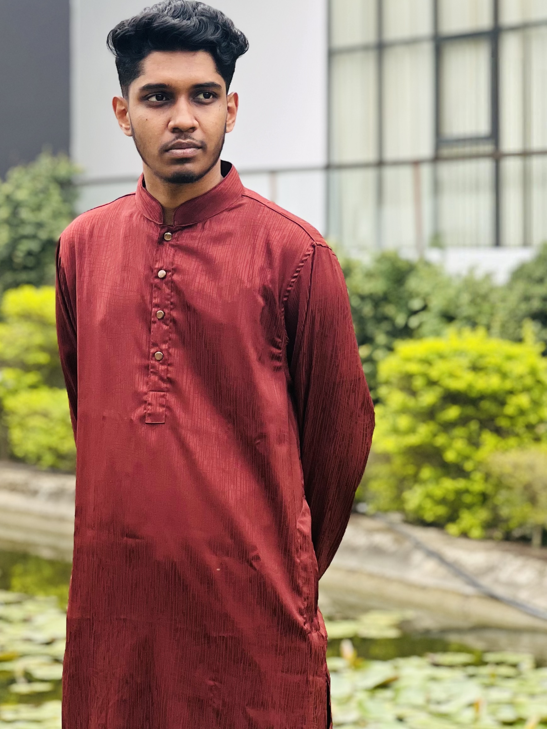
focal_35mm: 134
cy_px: 159
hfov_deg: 11.1
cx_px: 194
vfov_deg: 14.6
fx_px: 2823
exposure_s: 1/120
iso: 64
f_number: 2.8
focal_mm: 9
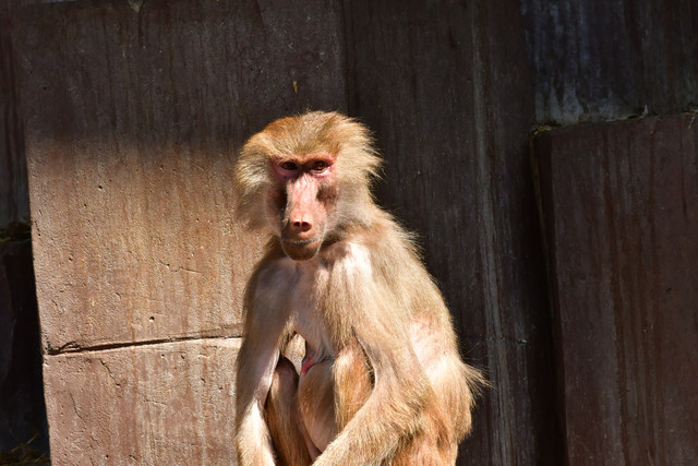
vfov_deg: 3.4
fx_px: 7757
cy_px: 233
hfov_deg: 5.2
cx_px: 349
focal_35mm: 400
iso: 1000
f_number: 7.1
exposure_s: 1/2500
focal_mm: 200
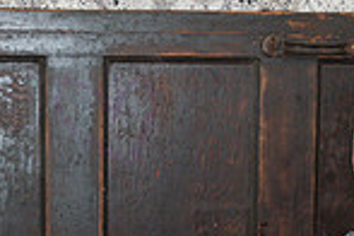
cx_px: 118
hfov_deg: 14.4
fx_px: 1396
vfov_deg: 9.2
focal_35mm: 142
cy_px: 418
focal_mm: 36
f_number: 4
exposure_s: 1/320
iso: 800
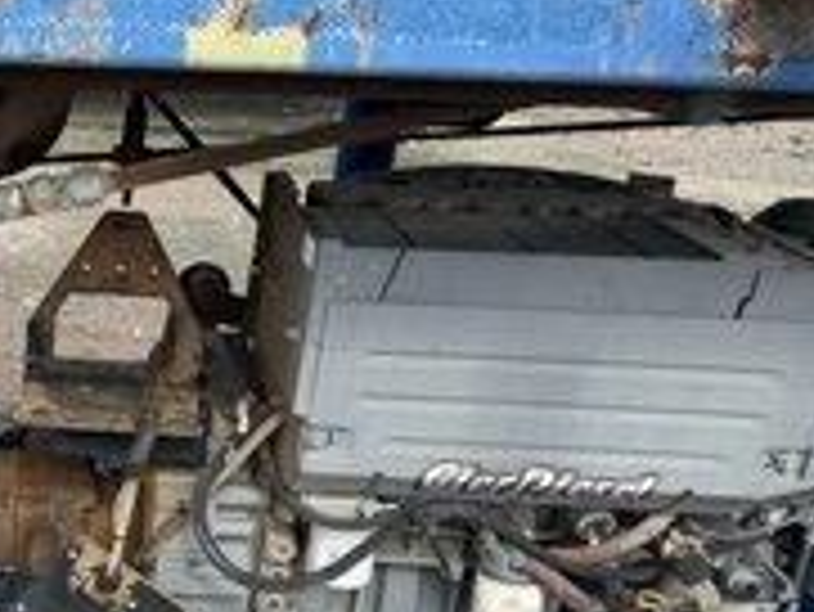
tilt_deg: -27.4
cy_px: 513
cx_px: -40
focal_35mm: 53
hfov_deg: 32.6
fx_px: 1247
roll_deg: -1.3
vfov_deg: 26.9
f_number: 1.78
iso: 80
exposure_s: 1/1812
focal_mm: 6.76
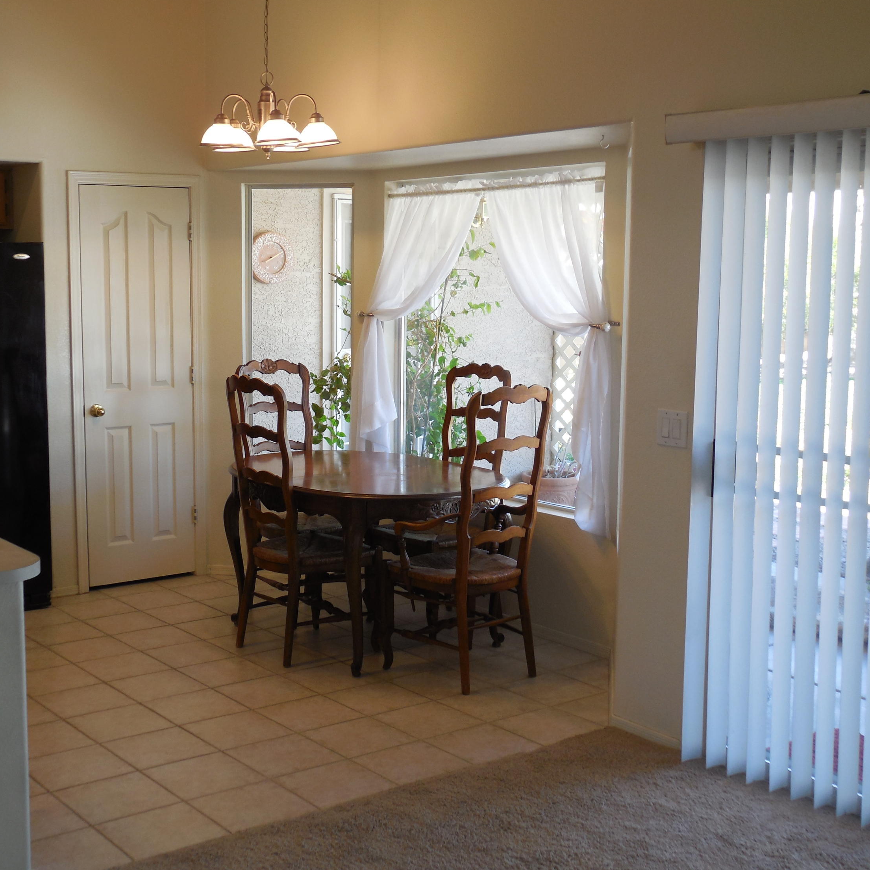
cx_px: 354
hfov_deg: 35.2
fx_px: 1365
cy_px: 431
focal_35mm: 48
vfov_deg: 35.4
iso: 125
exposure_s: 1/30
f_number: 3.6
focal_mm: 7.1
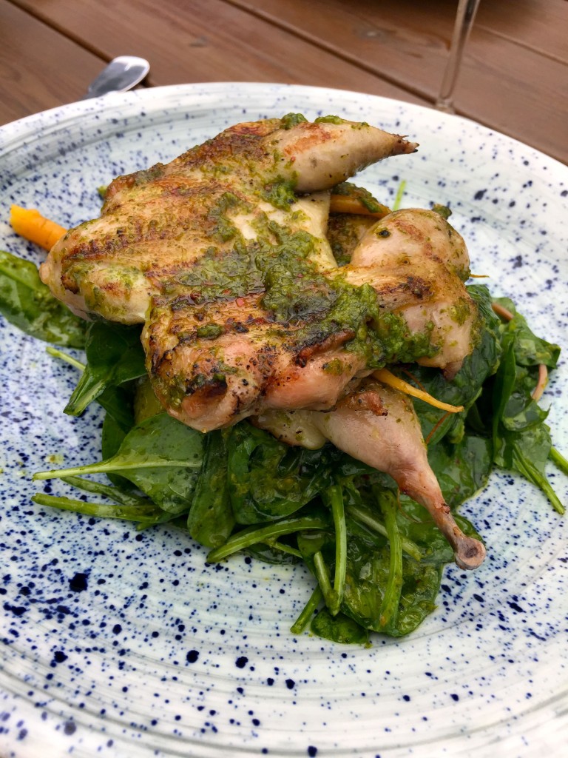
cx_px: 284
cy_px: 379
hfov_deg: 48.2
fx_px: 634
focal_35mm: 29
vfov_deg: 61.7
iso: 32
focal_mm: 4.15
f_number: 2.2
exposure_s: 1/434
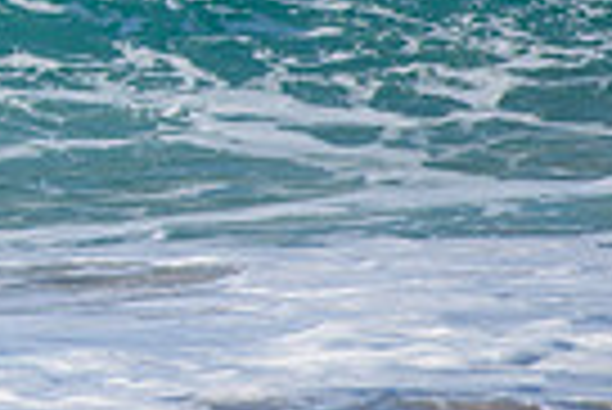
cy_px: -182
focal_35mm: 2131
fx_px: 36265
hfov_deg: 1.0
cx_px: -603
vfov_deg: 0.6
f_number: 5.6
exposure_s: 1/1600
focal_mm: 500
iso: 180
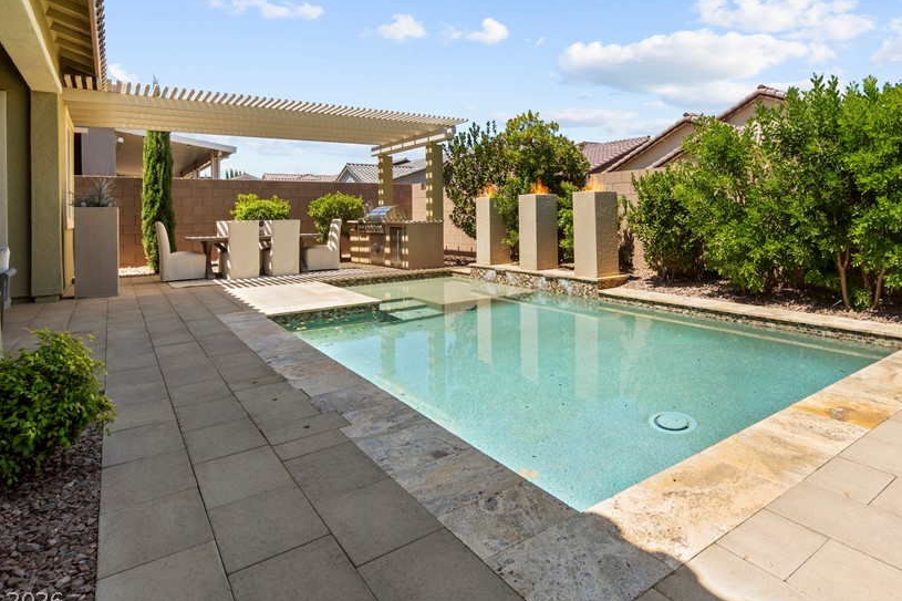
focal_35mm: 20
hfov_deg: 82.8
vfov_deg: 60.9
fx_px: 501
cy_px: 218
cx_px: 549
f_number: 8
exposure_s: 1/400
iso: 400
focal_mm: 10
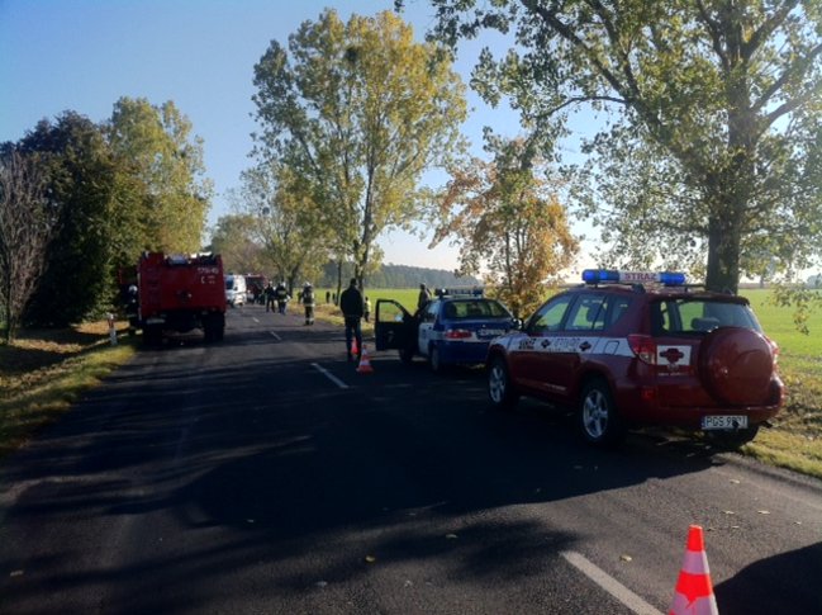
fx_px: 830
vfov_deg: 40.6
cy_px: 308
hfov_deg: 52.7
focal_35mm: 35
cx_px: 411
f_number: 2.8
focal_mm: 3.85
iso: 80
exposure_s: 1/511
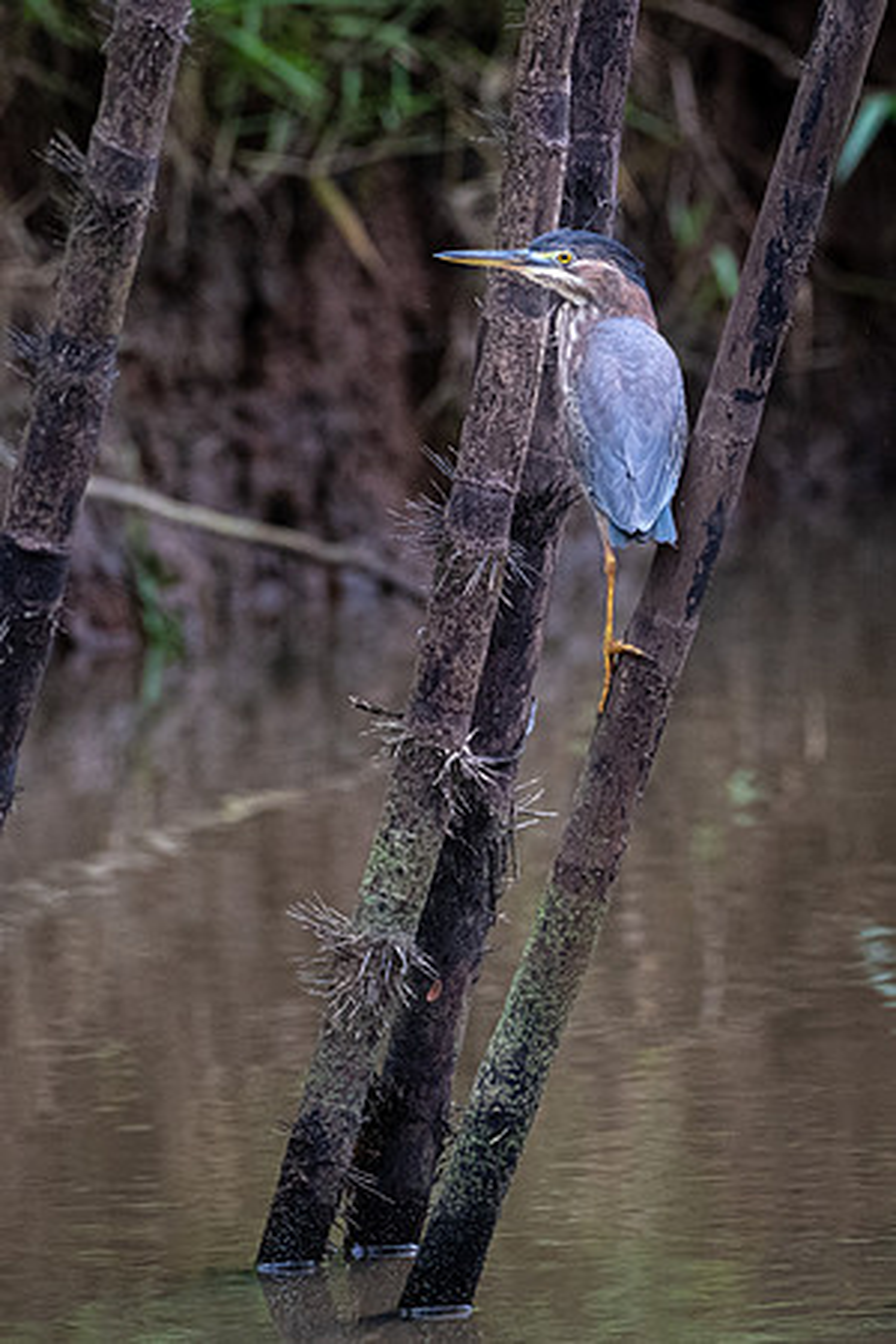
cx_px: 583
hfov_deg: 1.3
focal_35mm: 1084
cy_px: 578
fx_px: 40466
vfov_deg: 1.9
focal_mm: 500
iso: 1400
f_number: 7.1
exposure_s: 1/1000
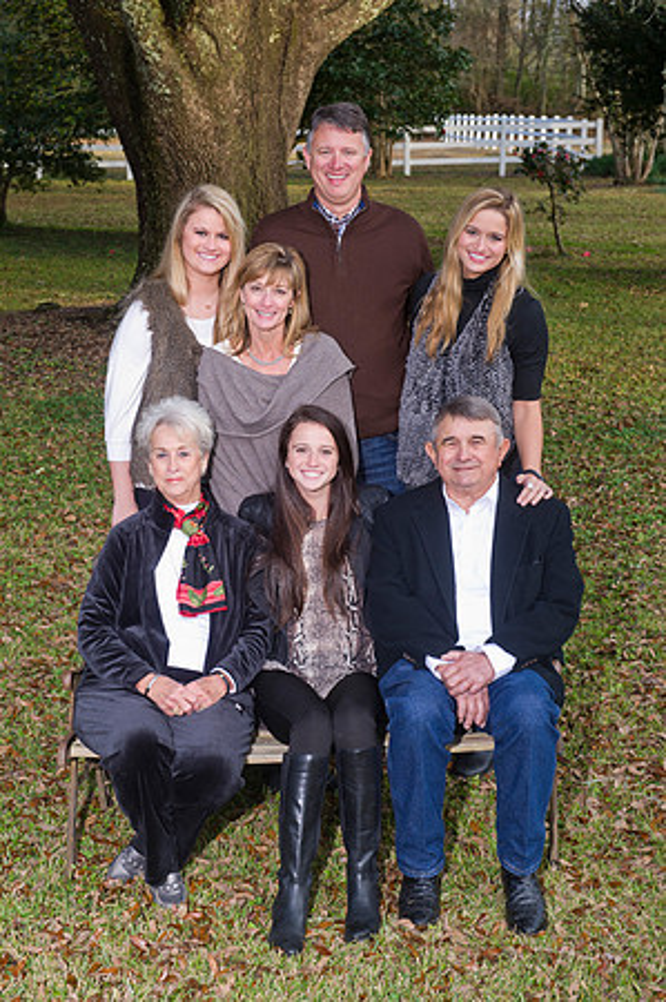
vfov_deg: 32.4
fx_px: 1724
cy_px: 501
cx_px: 333
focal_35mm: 62
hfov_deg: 21.9
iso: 800
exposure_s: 1/200
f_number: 7.1
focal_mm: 62
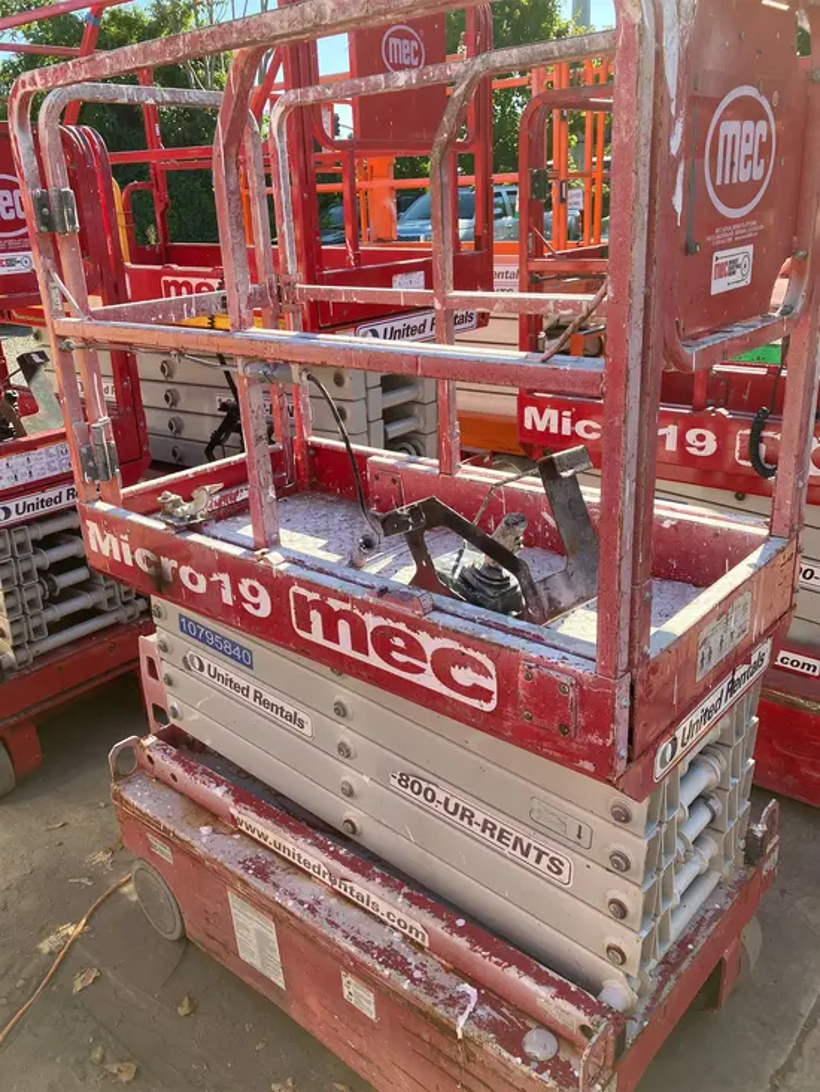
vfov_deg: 63.4
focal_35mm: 28
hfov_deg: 49.8
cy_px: 546
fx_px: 884
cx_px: 410
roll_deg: +2.6
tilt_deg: -19.9
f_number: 1.8
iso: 32
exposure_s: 1/578
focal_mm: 3.99
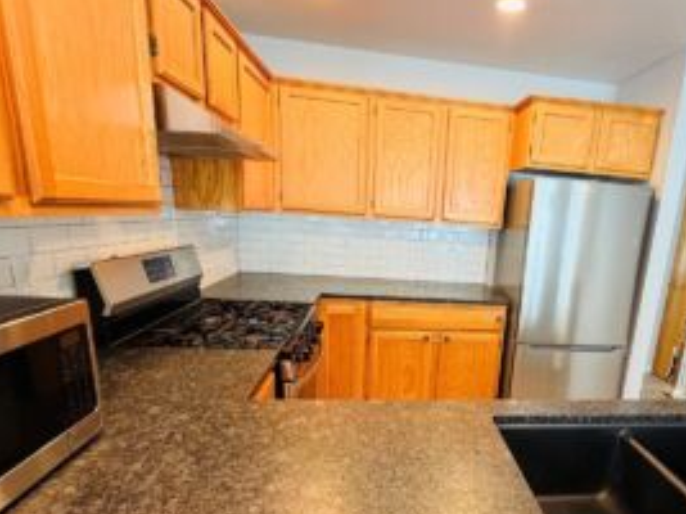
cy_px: 319
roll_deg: -4.3
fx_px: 416
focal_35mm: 21
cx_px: 447
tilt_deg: -14.3
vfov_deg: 62.6
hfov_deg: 76.9
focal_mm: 2.22
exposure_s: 1/60
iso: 250
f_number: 2.2
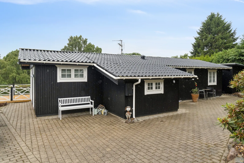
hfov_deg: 73.7
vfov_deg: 53.1
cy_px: 82
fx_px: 163
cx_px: 122
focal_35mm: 24
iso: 400
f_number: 4
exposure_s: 1/2000
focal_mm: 16
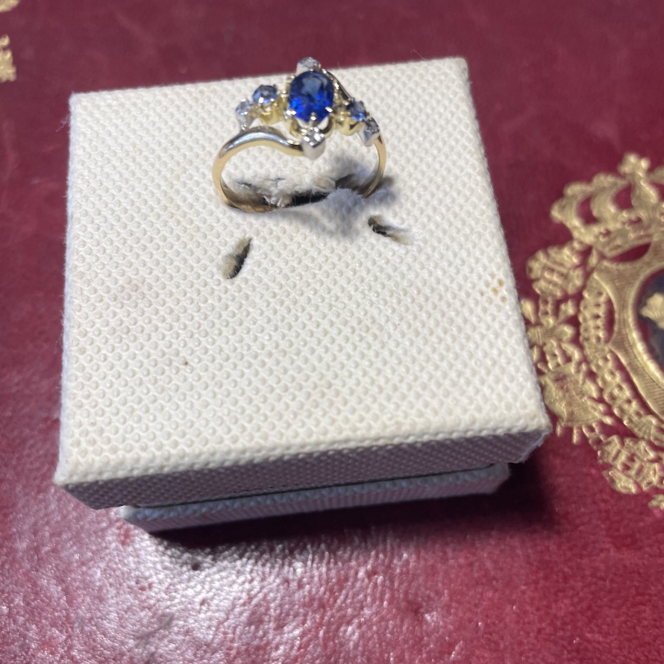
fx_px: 673
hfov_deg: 52.5
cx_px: 332
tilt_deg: -71.6
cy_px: 383
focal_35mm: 31
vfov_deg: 52.3
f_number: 1.6
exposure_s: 1/100
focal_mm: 4.2
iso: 50
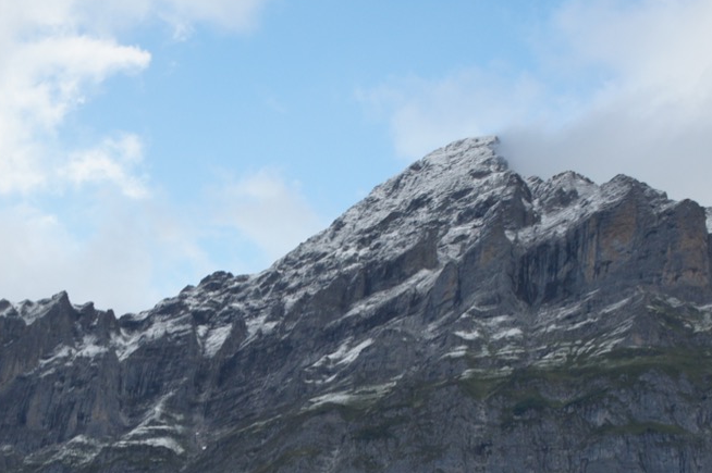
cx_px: 262
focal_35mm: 93
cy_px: 444
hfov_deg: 21.9
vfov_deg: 14.5
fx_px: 1839
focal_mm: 29
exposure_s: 1/160
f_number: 7.1
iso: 200
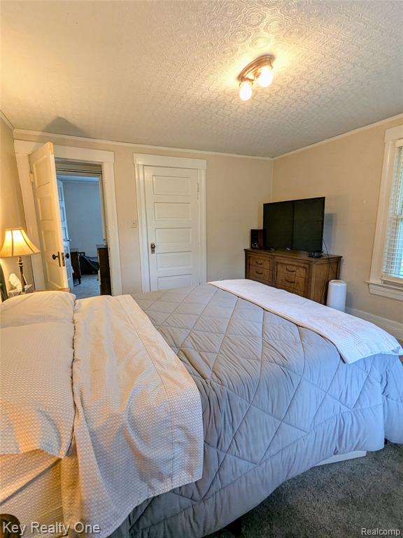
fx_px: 248
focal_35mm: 16
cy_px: 269
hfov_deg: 78.1
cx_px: 202
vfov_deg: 94.5
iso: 50
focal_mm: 2.35
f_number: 2.2
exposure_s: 1/30
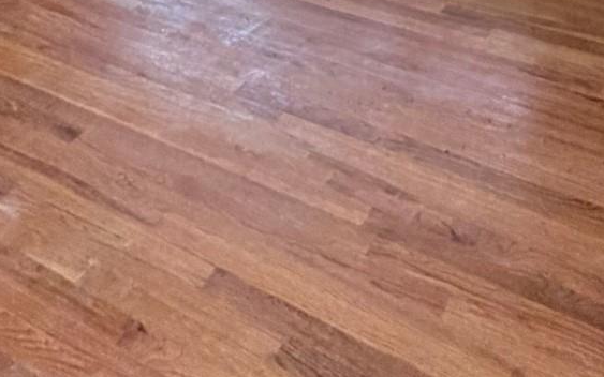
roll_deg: +5.1
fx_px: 889
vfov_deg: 18.0
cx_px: 339
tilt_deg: -10.4
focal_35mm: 54
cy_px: -340
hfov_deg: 37.5
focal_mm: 2.22
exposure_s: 1/60
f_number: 2.2
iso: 320
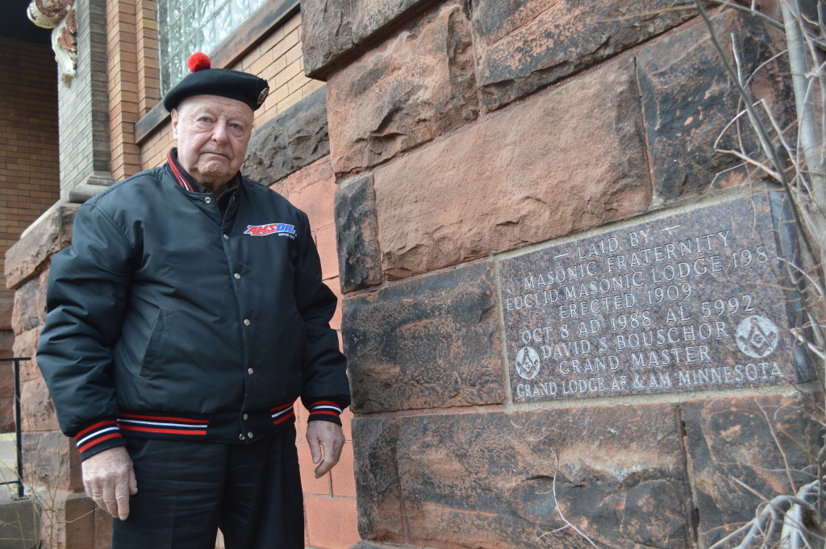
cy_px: 274
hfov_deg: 57.3
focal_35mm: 33
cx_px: 413
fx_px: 757
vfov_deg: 39.9
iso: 125
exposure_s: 1/125
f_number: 5.6
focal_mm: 22
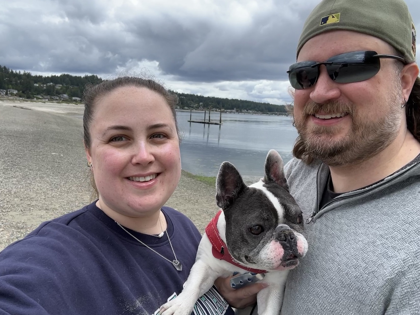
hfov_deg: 73.9
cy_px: 158
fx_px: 279
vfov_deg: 58.9
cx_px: 210
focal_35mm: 23
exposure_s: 1/711
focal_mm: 2.69
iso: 25
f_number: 1.9
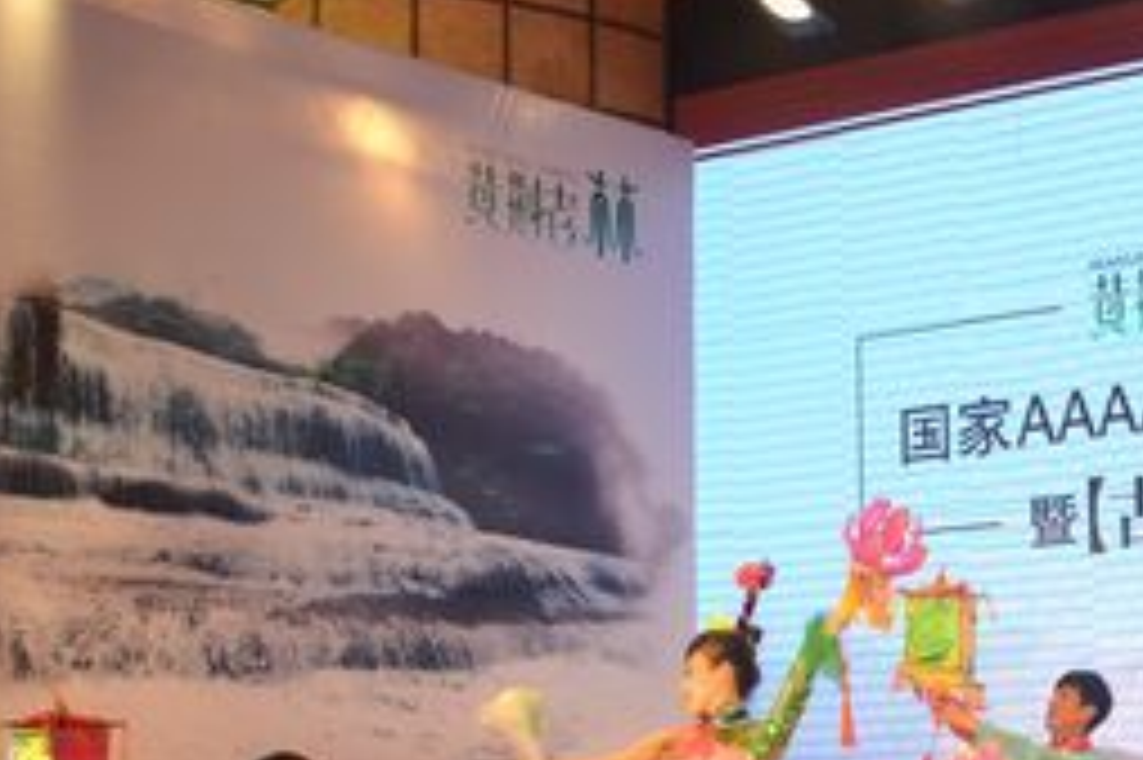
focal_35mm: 65
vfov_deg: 20.3
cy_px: 735
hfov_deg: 29.5
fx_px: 2062
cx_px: 1066
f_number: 5.6
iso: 400
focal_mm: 22
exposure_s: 1/125
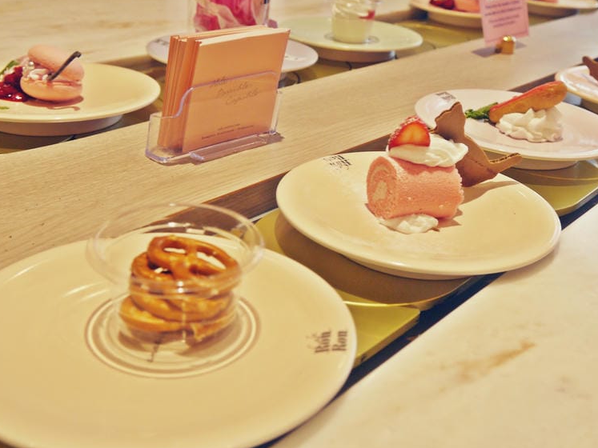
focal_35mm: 45
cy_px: 171
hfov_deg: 42.0
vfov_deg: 32.0
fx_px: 777
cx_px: 330
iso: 160
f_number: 3.5
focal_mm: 14
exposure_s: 1/160
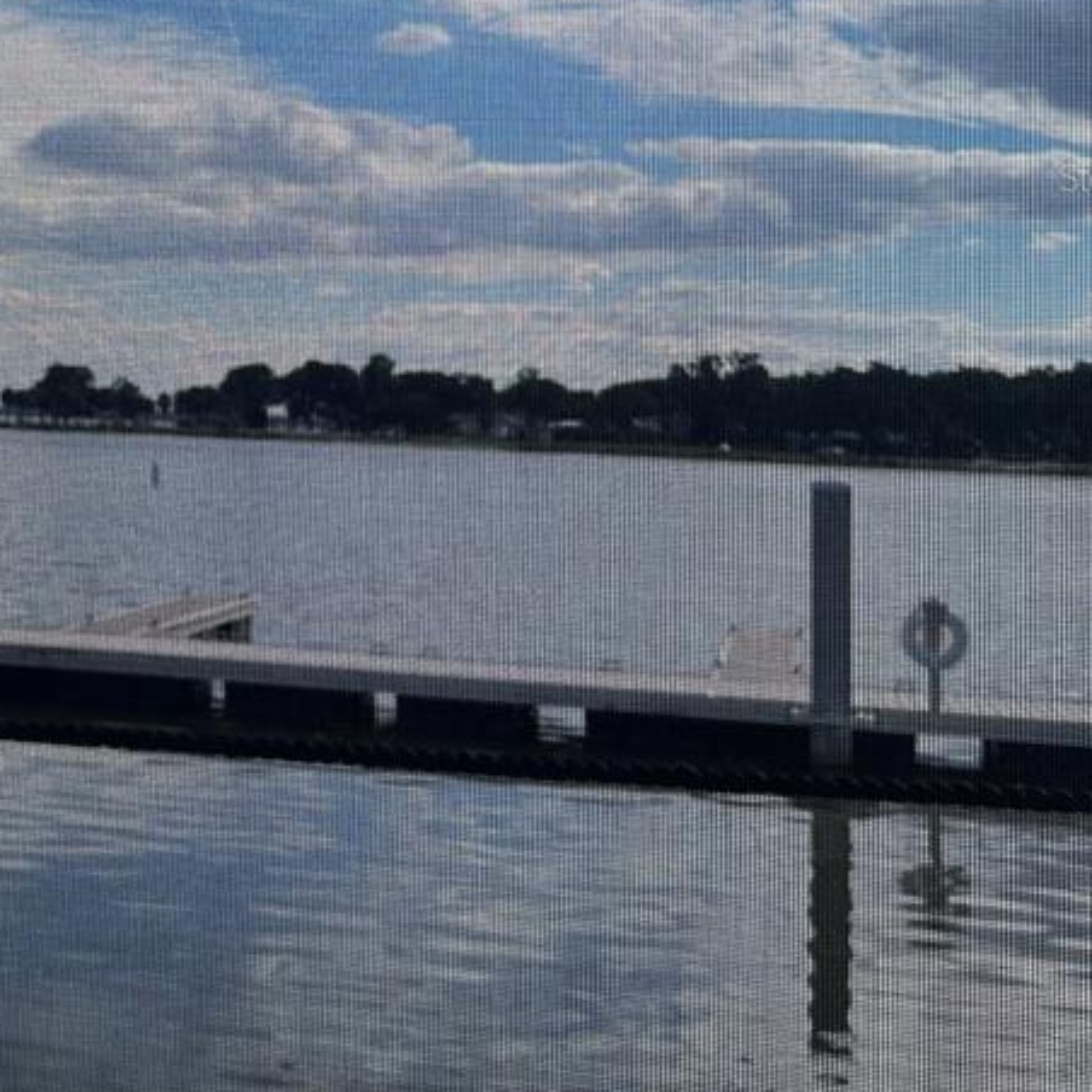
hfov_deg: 27.3
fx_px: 2177
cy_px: 176
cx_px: 143
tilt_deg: +6.5
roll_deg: -1.6
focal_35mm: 61
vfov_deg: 27.4
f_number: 1.5
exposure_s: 1/4831
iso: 50
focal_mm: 5.7
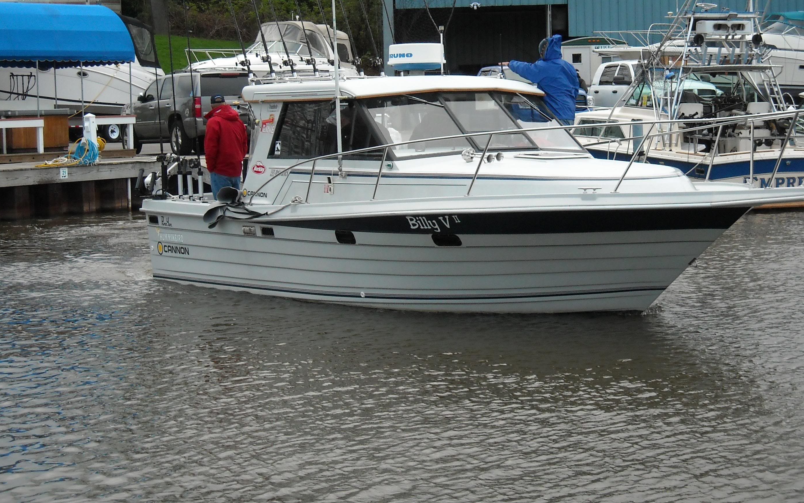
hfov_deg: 23.3
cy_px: 183
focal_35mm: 89
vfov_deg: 14.7
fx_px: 1950
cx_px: 429
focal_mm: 12.3
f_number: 3.9
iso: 183
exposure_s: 1/250
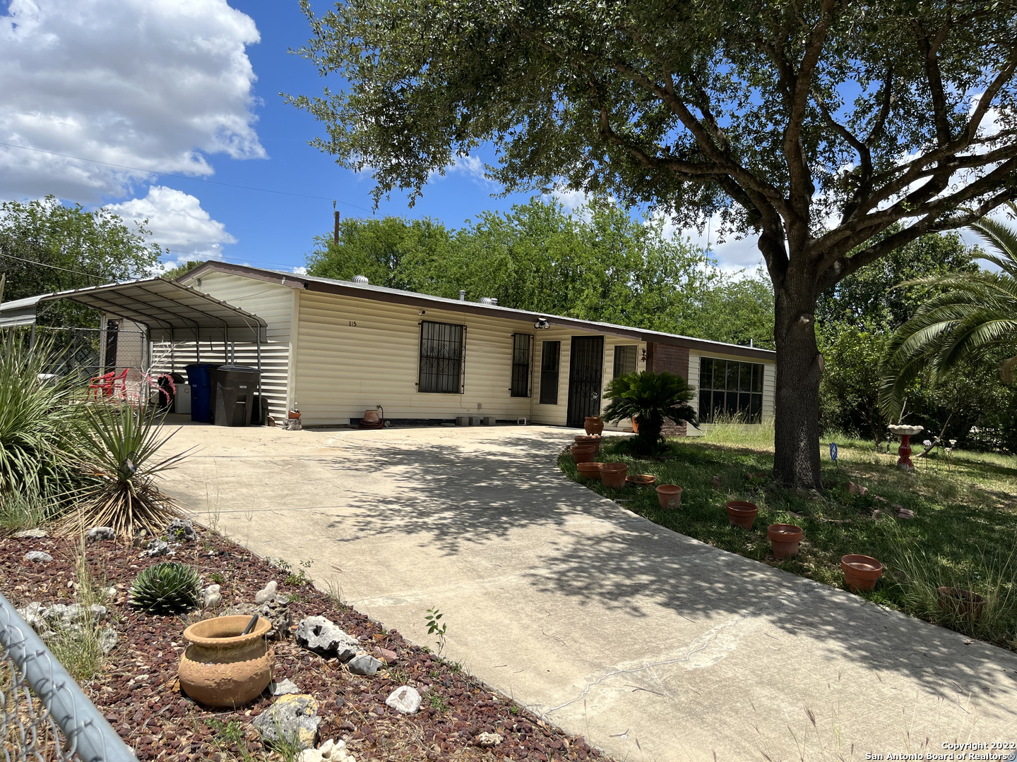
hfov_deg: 67.3
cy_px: 381
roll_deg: -2.7
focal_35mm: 26
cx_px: 508
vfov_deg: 53.1
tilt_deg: +1.2
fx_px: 764
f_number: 1.6
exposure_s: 1/4310
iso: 50
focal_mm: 5.1
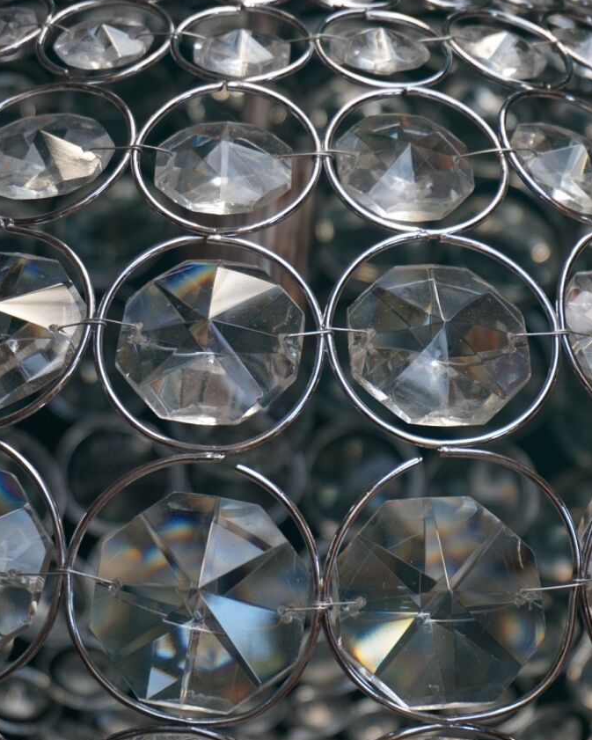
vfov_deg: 23.7
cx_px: 296
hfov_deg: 19.0
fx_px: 1764
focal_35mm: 81
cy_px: 394
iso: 500
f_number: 5.6
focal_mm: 47
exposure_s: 1/80
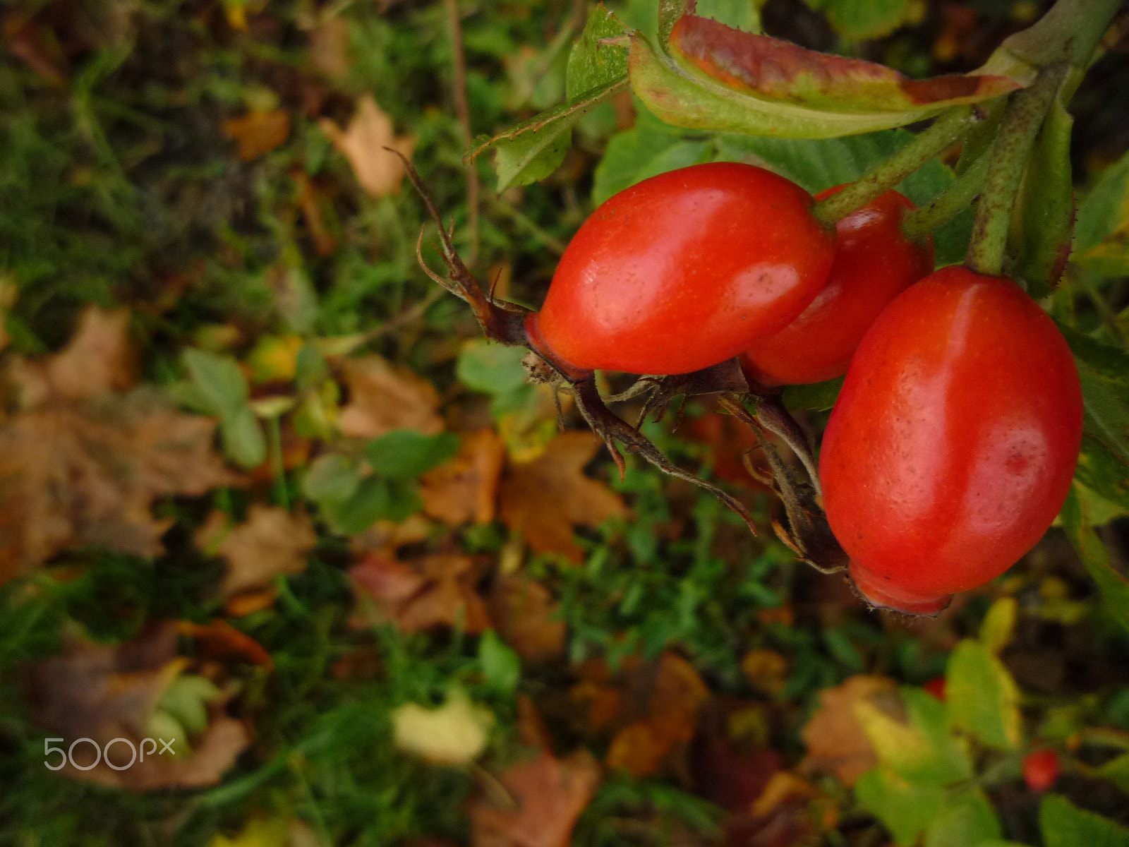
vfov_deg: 46.8
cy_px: 424
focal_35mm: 30
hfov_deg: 60.0
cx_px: 564
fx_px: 978
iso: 200
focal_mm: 5.2
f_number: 4
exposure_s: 1/125
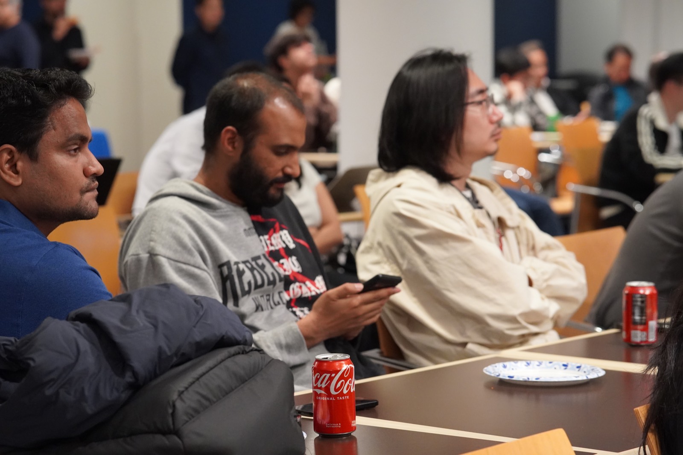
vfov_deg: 12.2
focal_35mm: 112
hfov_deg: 18.2
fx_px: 2134
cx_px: 342
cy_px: 228
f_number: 4
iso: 3200
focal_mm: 75
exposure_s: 1/160
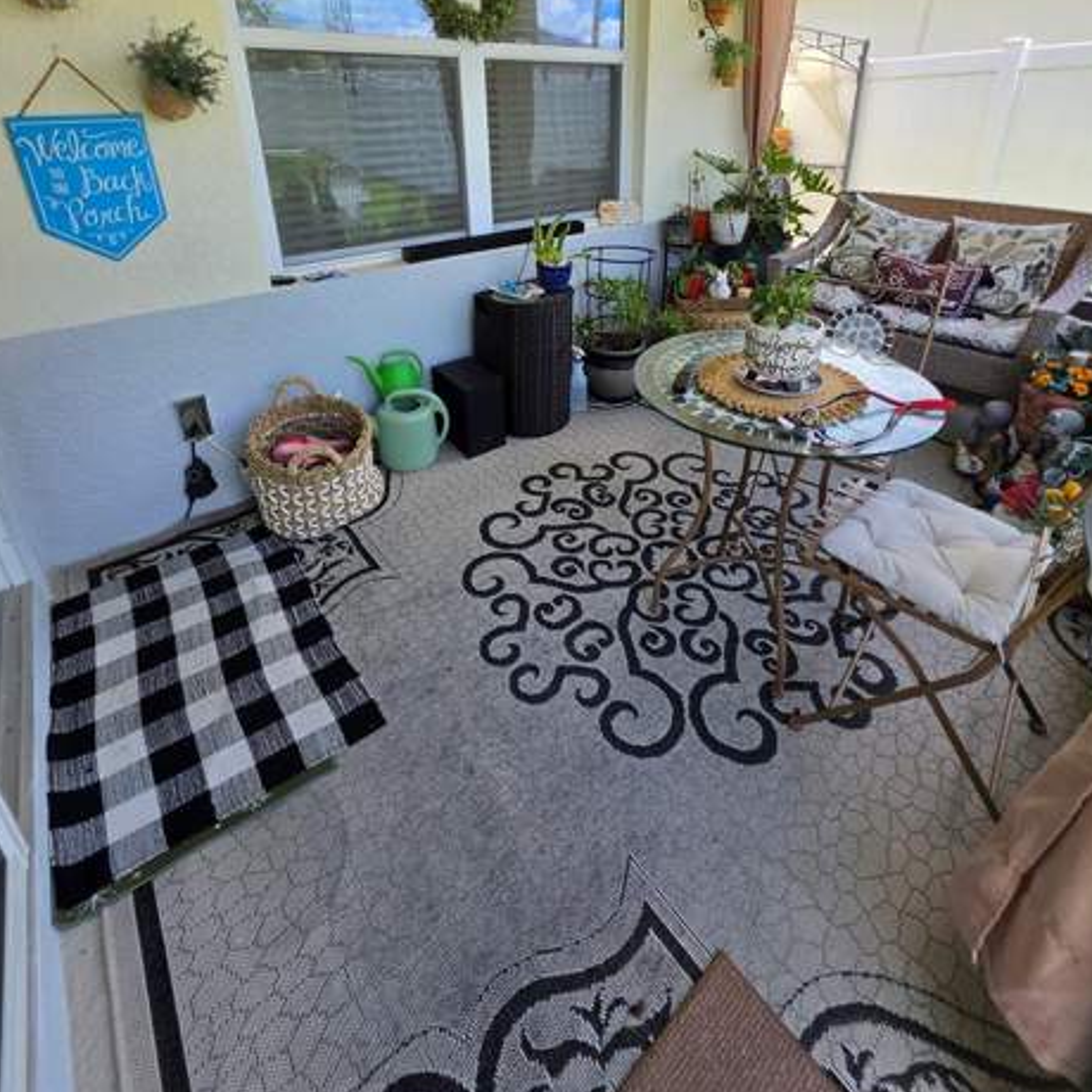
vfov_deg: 84.1
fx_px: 571
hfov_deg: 87.4
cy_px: 356
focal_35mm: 16
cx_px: 553
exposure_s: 1/120
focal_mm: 2.2
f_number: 1.9
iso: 16
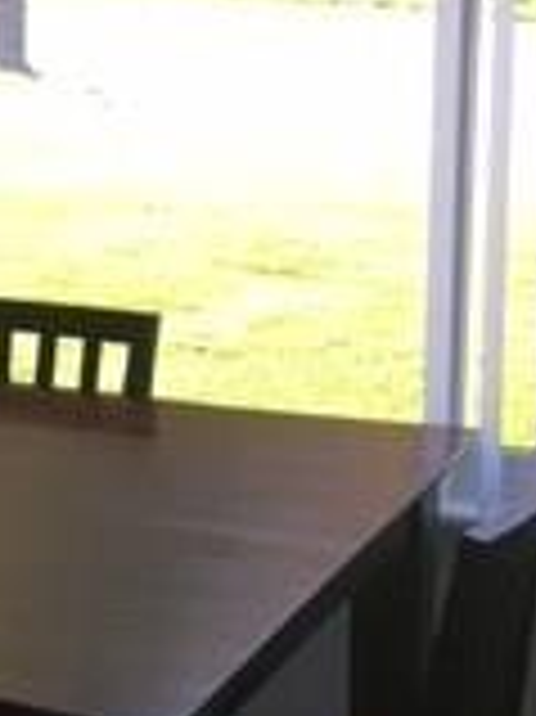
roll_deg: +0.5
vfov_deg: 16.7
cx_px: -113
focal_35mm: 117
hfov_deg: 12.3
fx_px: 2419
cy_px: 131
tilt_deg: -6.4
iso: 25
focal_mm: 4.15
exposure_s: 1/40
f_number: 2.2
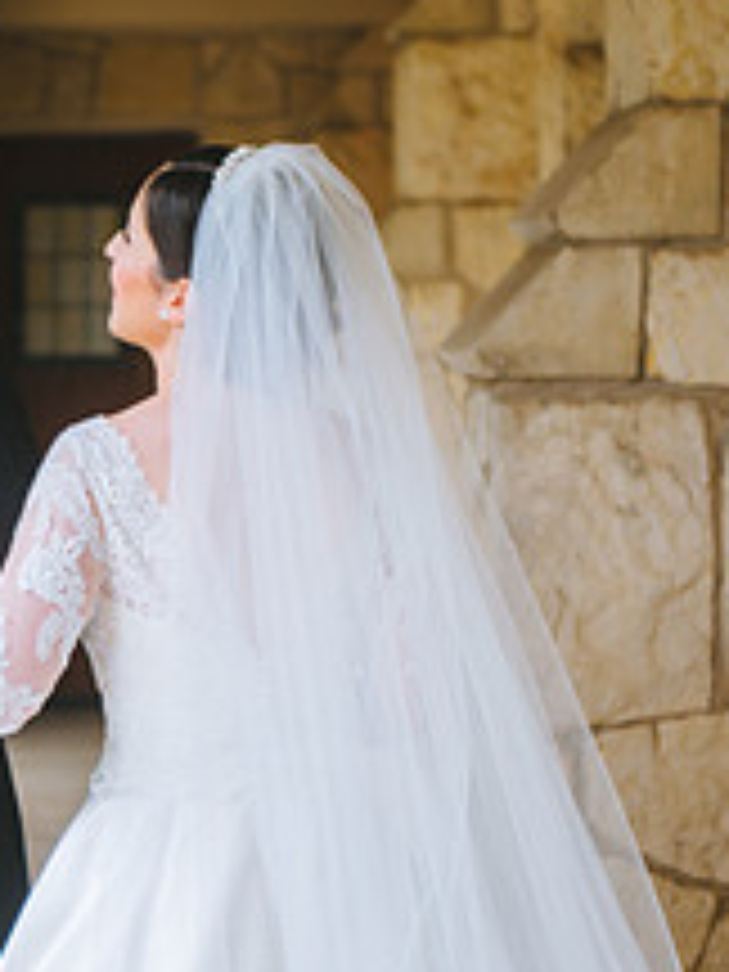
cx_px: 101
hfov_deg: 13.1
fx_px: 3145
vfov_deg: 17.6
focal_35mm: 112
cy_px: 450
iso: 100
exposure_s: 1/160
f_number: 2.8
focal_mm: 56
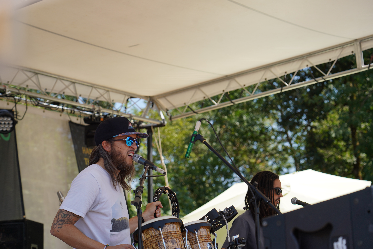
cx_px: 186
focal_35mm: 105
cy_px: 124
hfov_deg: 19.5
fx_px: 1088
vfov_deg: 13.0
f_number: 5.6
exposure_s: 1/320
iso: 100
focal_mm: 105
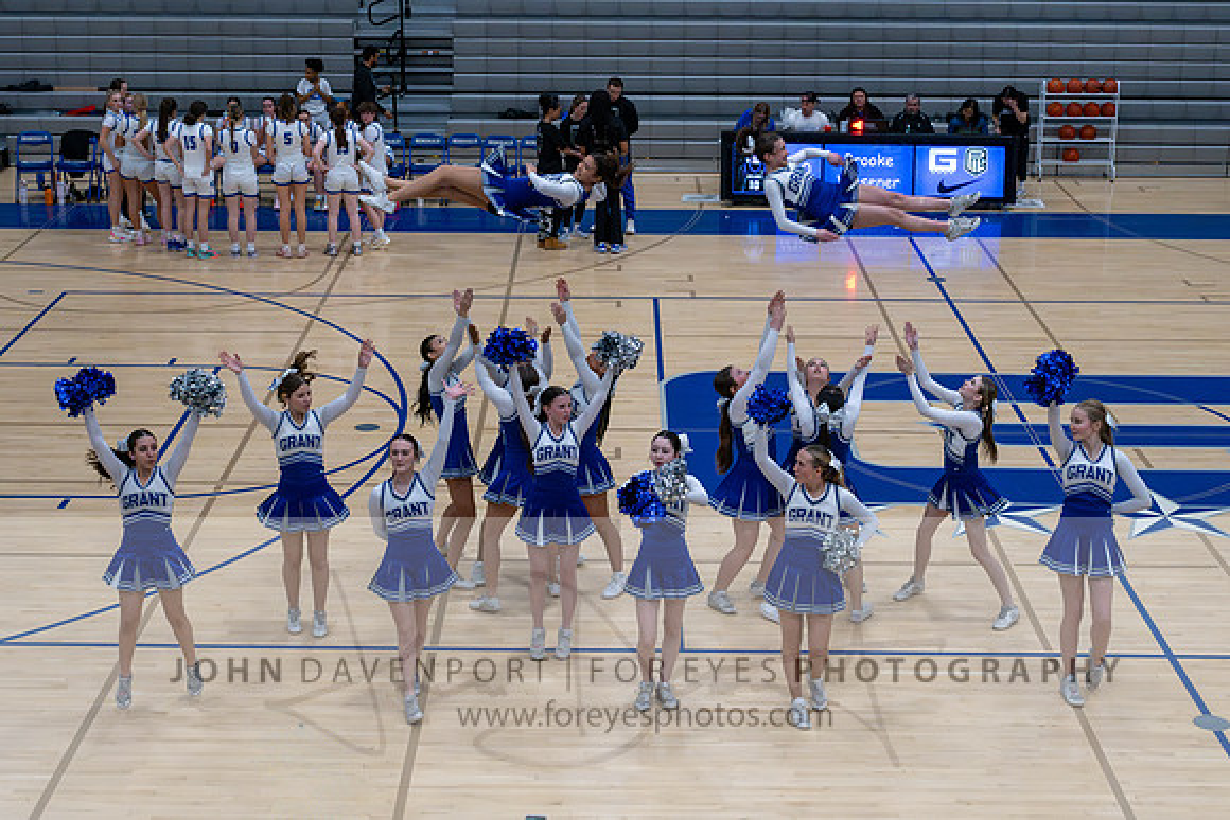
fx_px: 2077
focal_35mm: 61
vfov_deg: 22.3
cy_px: 386
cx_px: 591
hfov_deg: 33.0
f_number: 6.3
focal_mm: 41
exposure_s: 1/500
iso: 8000
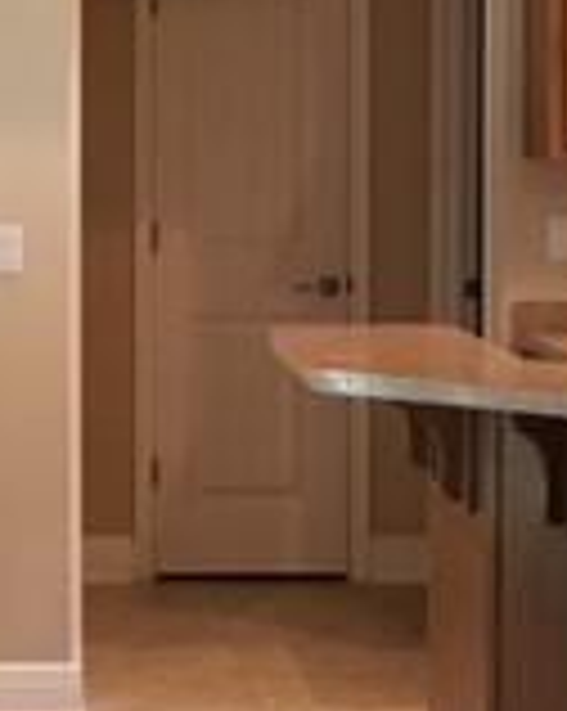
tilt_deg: -1.7
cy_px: 194
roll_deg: -0.2
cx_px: 58
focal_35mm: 115
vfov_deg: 16.7
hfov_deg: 13.3
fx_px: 2417
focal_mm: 4.15
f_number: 2.2
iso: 125
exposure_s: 1/17
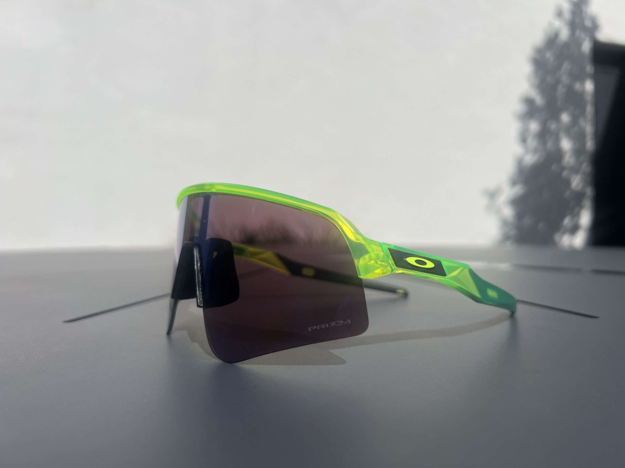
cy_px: 234
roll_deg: -0.1
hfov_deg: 67.3
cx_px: 312
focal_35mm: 26
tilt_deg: +0.1
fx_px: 469
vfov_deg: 53.1
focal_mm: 5.7
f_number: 1.5
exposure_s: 1/12658
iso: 50
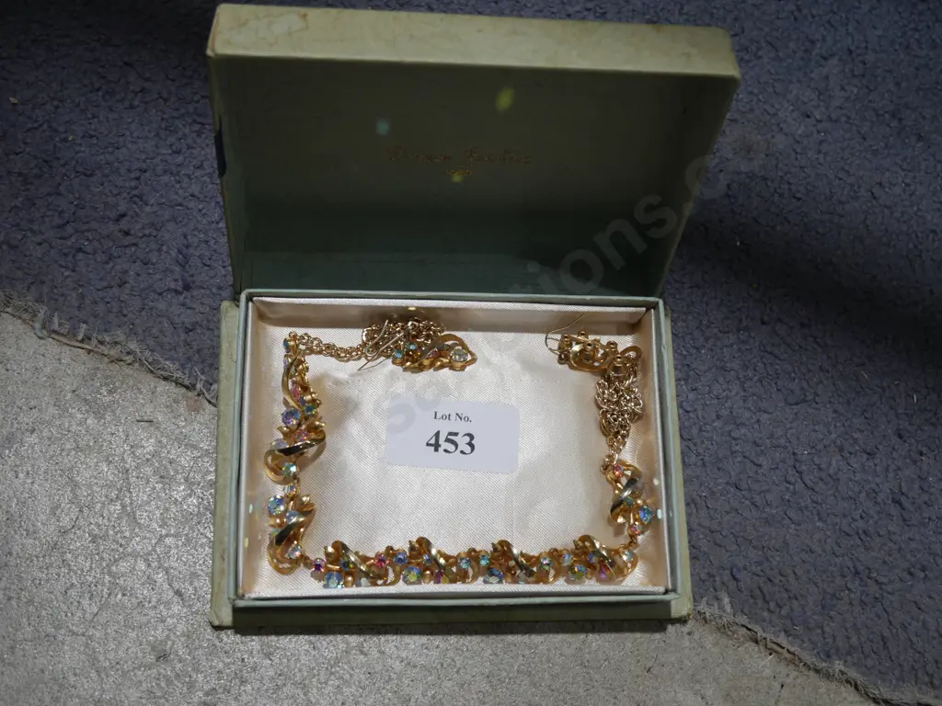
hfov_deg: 42.9
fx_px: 1197
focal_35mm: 44
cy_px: 353
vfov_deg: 32.9
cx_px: 471
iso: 200
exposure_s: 1/60
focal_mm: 22
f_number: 4.7
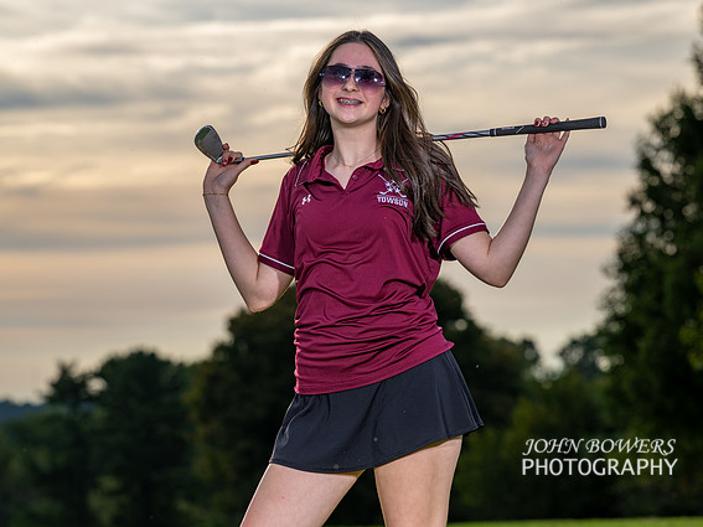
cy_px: 268
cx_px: 329
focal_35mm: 164
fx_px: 3330
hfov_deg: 12.1
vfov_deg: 9.0
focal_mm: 135
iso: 80
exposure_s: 1/400
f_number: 5.6
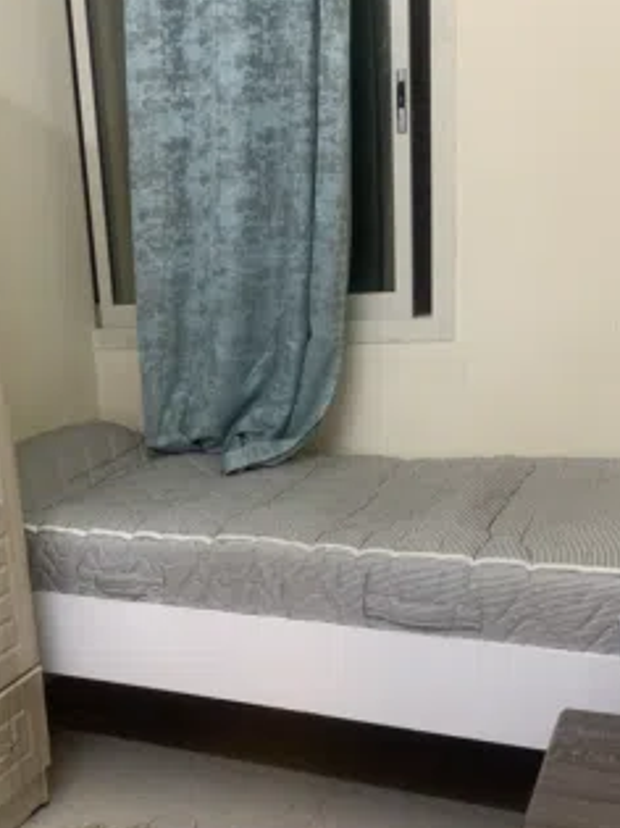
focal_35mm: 44
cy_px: 538
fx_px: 1051
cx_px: 158
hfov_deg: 32.3
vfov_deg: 42.5
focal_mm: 4.25
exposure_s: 1/50
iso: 250
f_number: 1.8
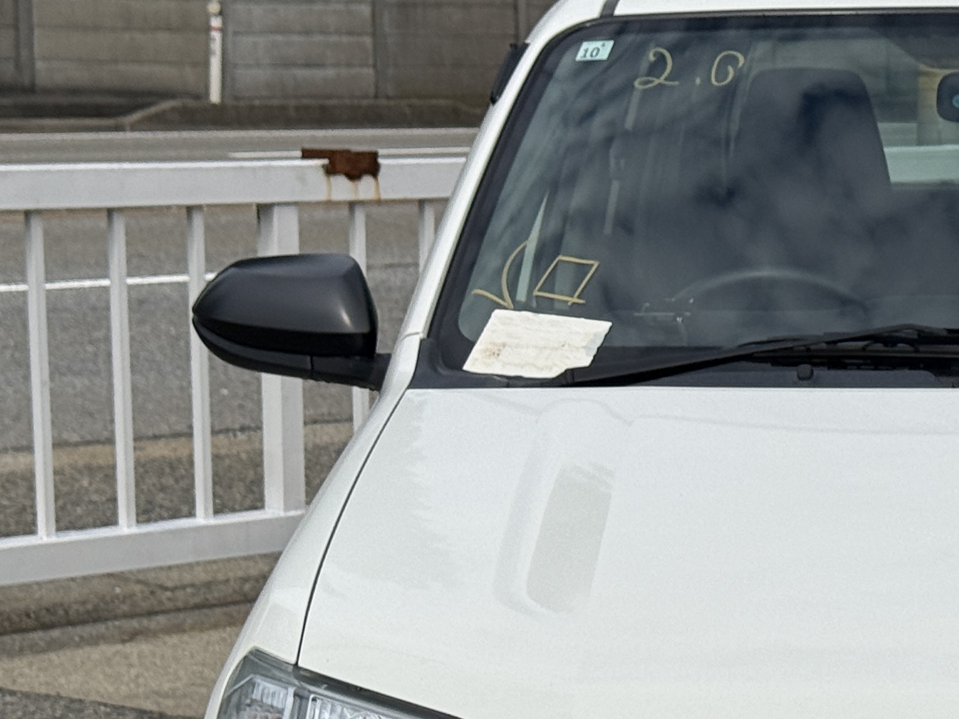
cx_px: 1036
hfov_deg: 15.4
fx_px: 3463
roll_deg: -1.6
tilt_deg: -11.8
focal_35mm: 125
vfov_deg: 11.7
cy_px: 698
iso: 80
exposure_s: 1/11364
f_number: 1.78
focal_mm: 6.76
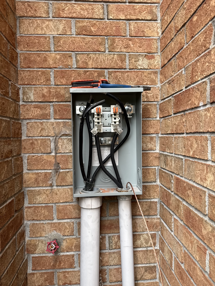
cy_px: 143
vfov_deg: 71.6
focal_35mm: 24
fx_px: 199
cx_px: 108
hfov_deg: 56.8
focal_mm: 6.76
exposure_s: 1/121
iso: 64
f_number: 1.78
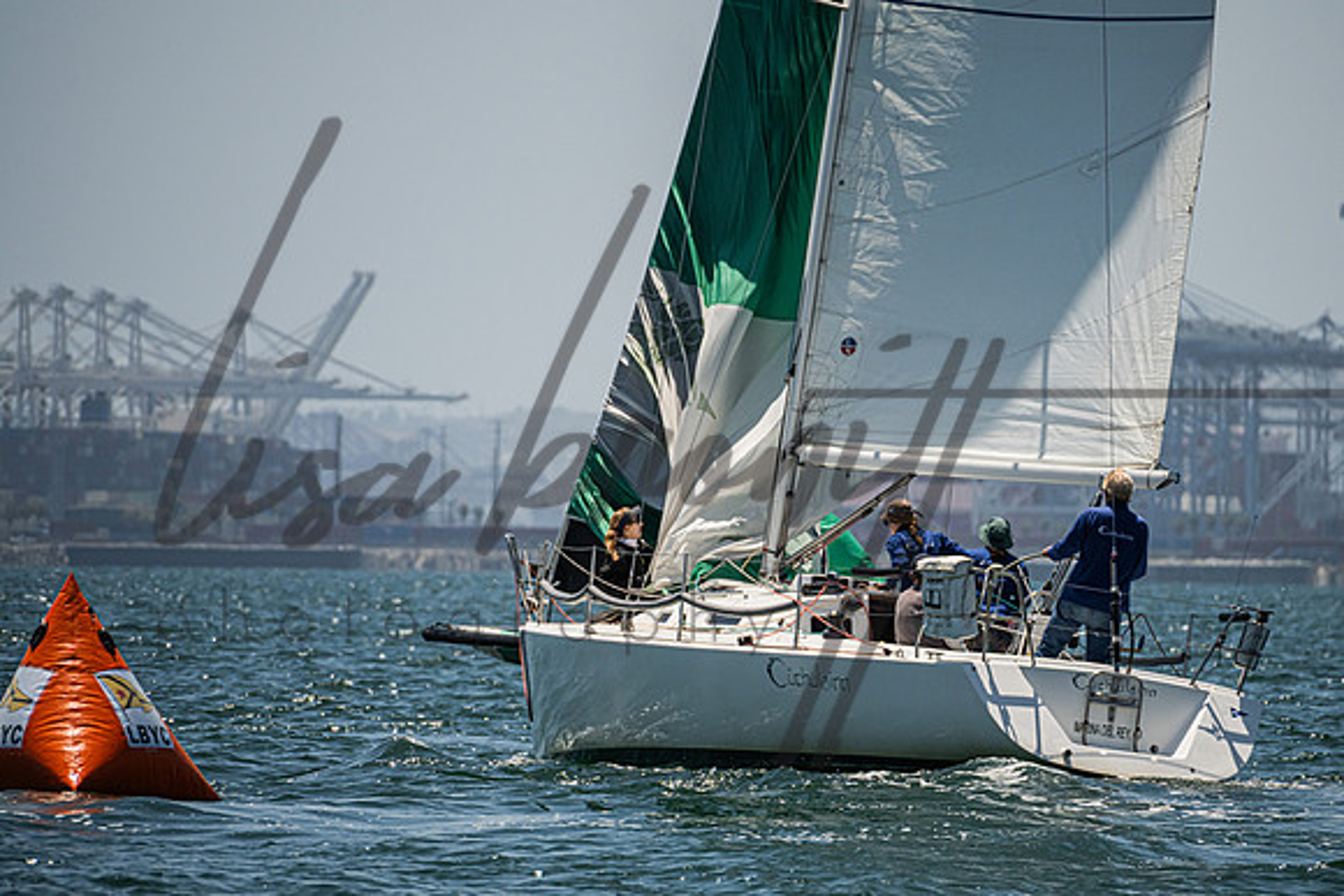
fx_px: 17904
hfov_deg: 4.3
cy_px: 470
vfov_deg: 2.9
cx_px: 793
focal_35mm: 479
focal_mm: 400
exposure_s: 1/3200
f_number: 8
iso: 400
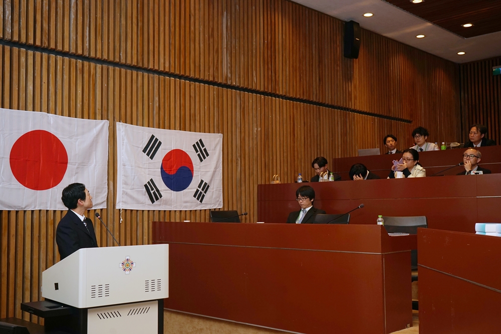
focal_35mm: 40
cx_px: 250
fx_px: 557
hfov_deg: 48.5
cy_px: 167
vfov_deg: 33.4
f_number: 6.3
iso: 400
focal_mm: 40
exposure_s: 1/100
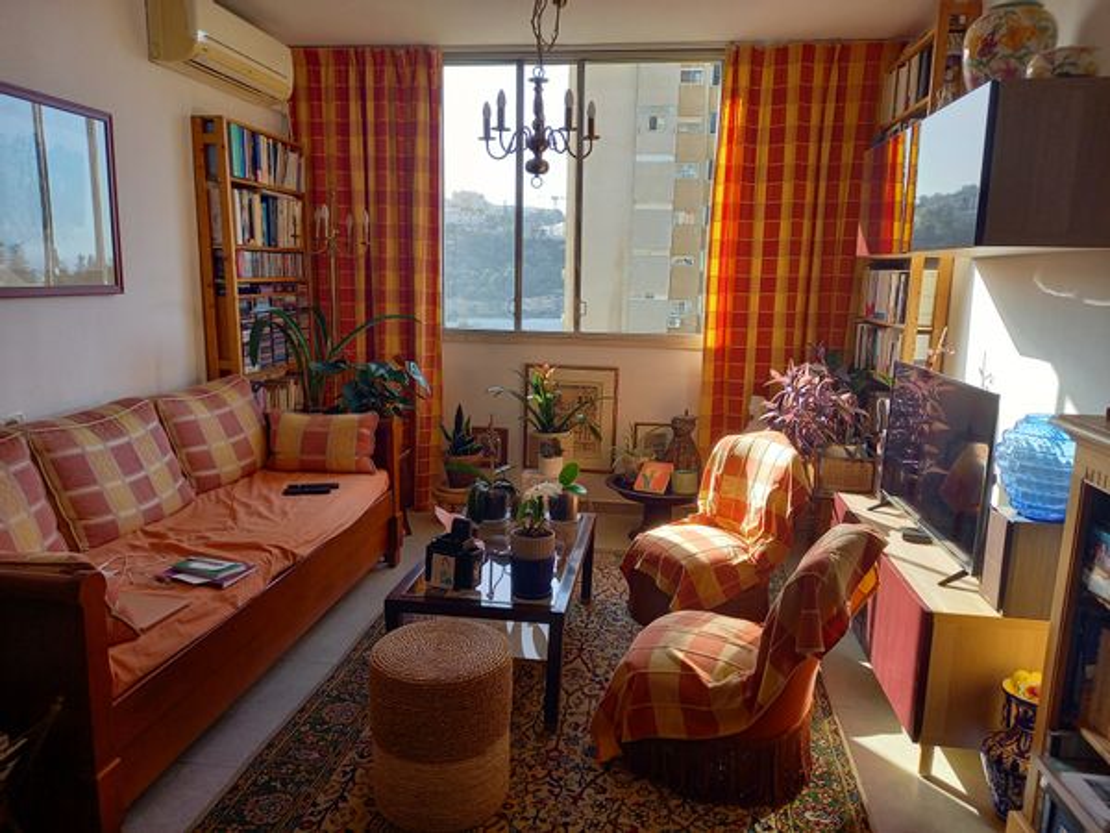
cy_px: 416
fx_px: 802
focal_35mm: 25
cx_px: 555
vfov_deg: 54.9
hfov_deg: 69.4
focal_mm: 4.65
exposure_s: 1/107
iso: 50
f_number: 1.8
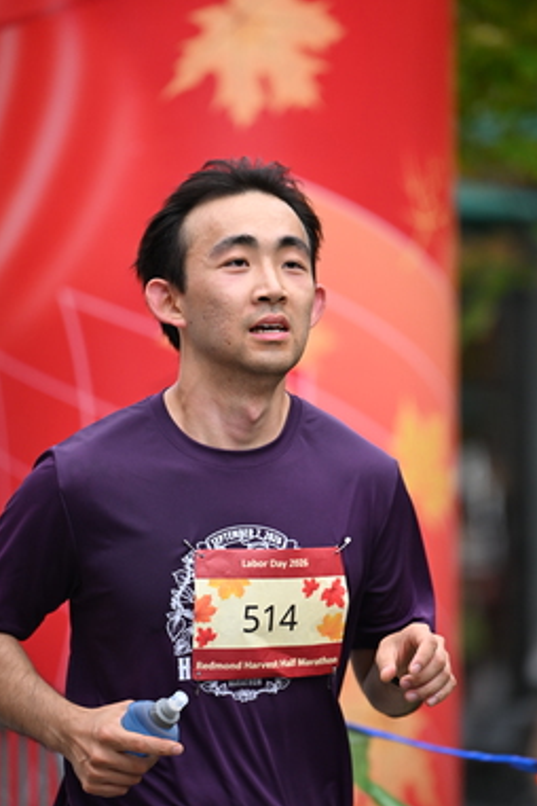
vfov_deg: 7.1
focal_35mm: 289
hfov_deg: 4.8
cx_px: 301
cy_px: 400
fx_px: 6466
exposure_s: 1/2000
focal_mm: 200
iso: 640
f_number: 2.8
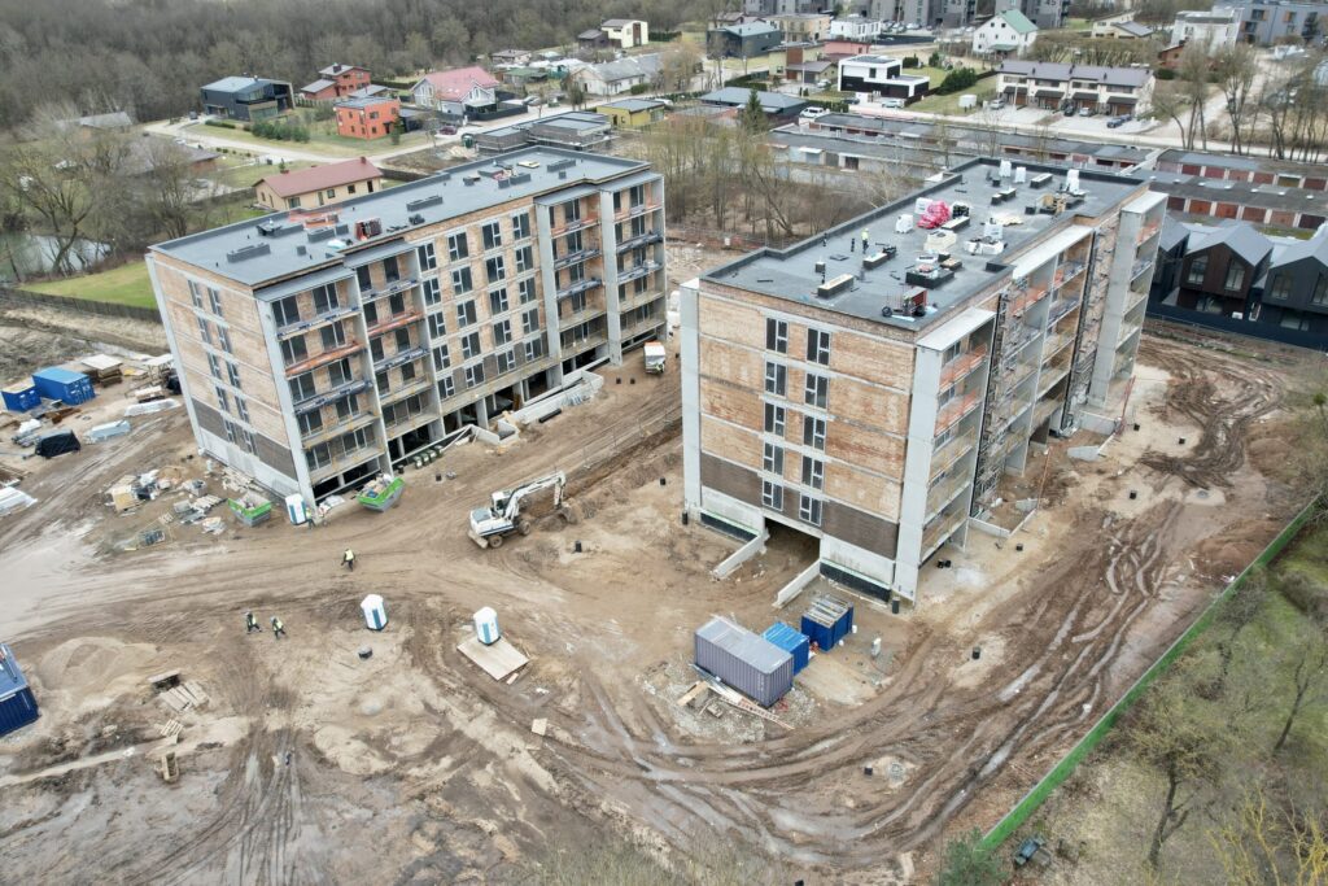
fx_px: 812
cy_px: 443
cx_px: 664
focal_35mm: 22
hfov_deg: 78.6
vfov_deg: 57.2
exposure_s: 1/160
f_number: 2.8
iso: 100
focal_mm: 8.38
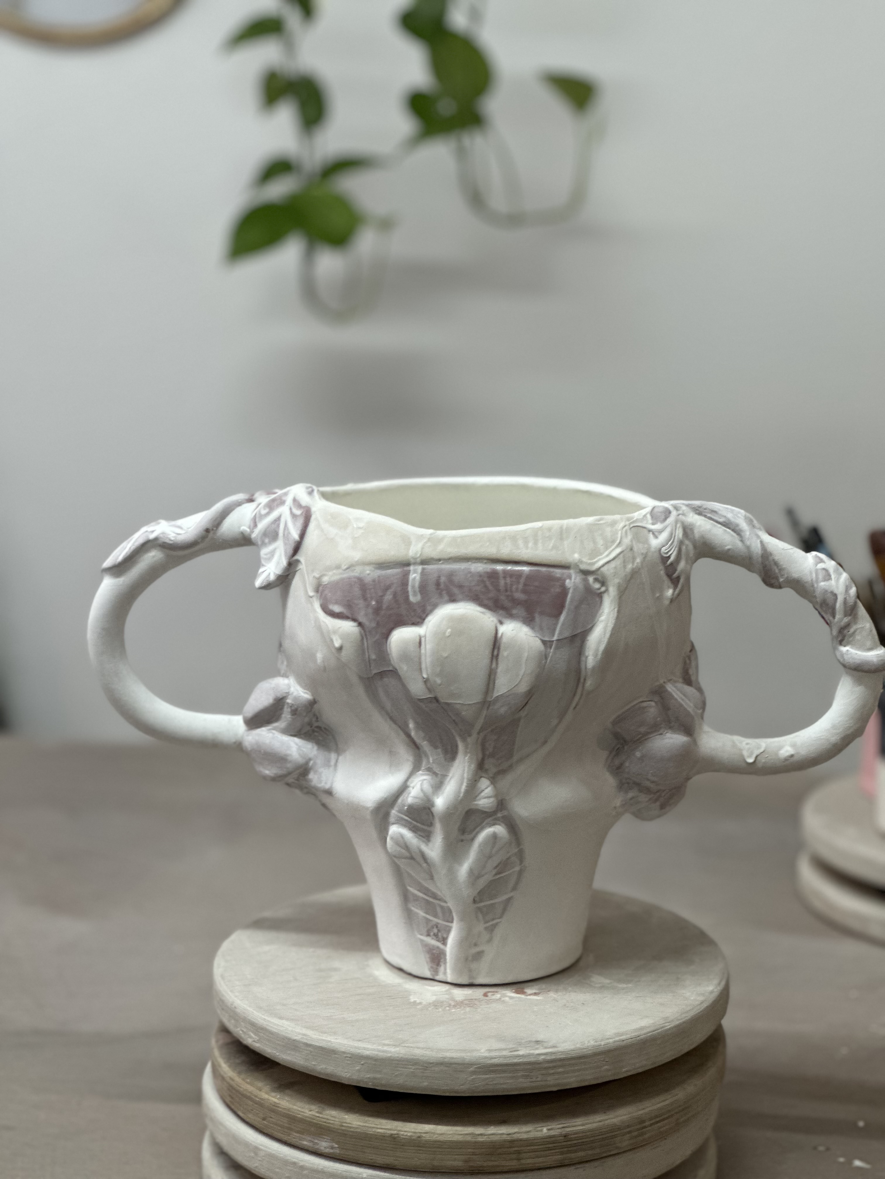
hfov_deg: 19.1
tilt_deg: -11.0
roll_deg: -1.1
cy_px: 590
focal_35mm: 77
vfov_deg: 25.3
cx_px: 442
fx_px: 2625
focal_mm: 9
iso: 200
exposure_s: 1/33
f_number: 2.8
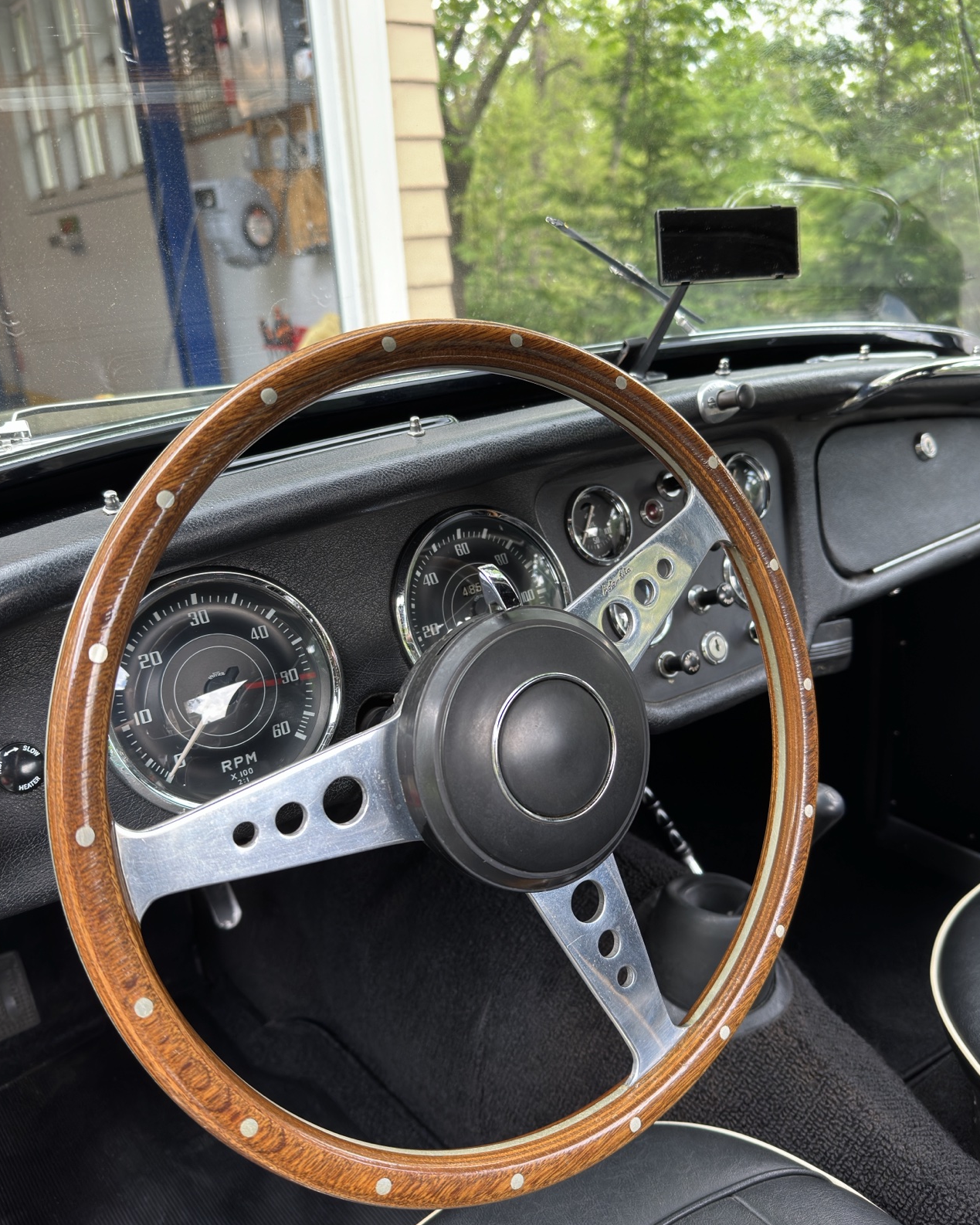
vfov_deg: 66.0
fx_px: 943
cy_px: 626
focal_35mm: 26
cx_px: 500
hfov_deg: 54.9
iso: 125
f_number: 1.78
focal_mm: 6.76
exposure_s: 1/120
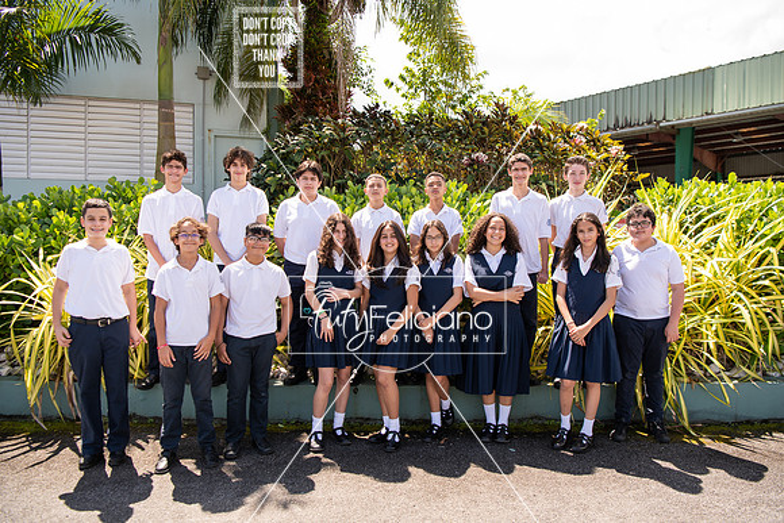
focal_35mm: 27
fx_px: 588
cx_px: 392
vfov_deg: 48.0
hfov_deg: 67.4
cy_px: 262
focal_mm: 27
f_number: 5
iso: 80
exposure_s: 1/160
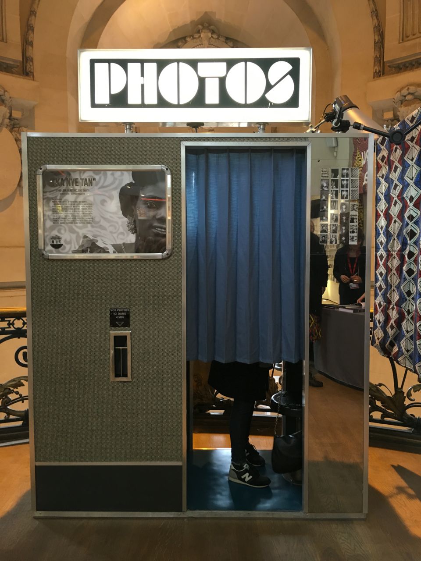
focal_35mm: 29
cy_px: 280
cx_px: 210
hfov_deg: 48.2
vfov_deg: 61.7
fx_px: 470
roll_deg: +0.9
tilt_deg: -3.7
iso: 125
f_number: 2.2
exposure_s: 1/33
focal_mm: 4.15
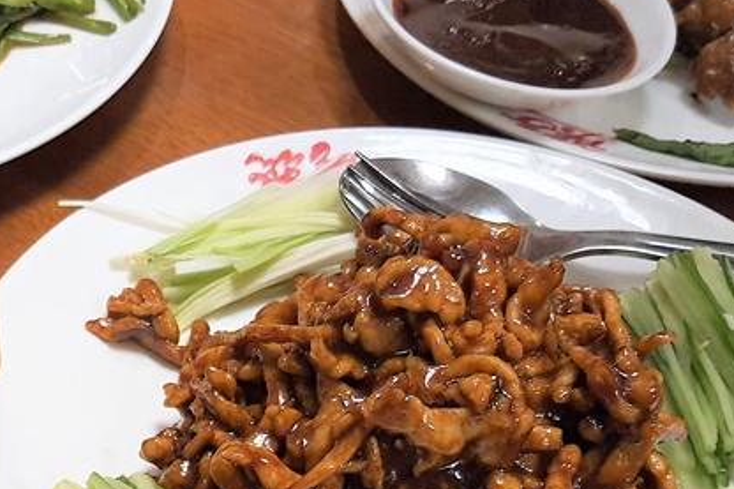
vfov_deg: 19.9
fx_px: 1325
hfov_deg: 29.4
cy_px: 554
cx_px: 46
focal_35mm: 65
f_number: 1.7
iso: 200
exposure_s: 1/40
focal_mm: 4.32
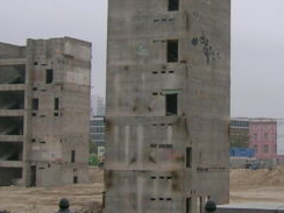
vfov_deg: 14.6
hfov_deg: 19.2
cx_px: 230
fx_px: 829
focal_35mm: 101
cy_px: 69
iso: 50
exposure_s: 1/370
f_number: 2.8
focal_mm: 5.4
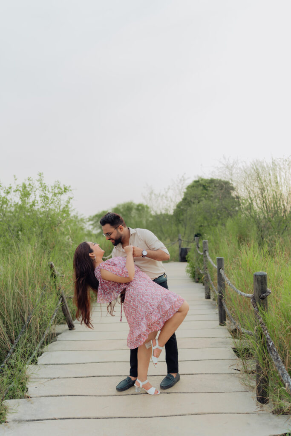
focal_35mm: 35
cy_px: 218
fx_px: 424
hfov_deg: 37.9
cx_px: 146
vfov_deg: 54.4
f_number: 1.8
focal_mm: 35
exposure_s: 1/500
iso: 125
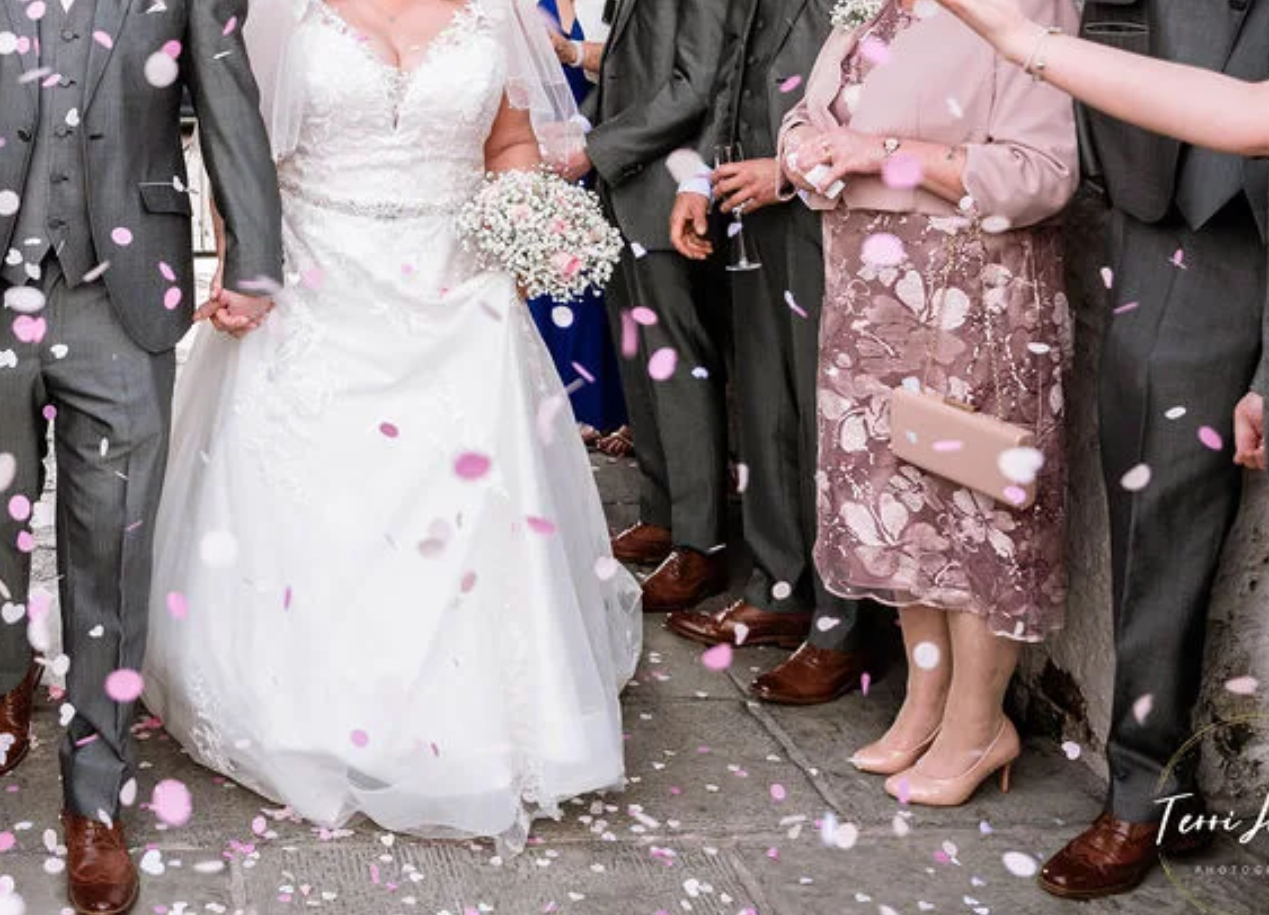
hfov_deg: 34.1
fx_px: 1953
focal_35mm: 54
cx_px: 134
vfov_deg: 25.7
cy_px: 114
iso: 800
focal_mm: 27
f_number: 3.2
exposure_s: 1/2000
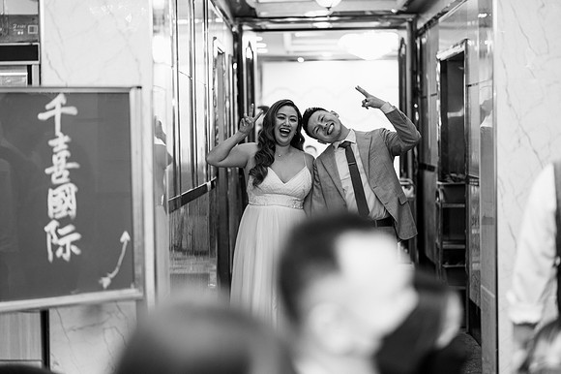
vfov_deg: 16.1
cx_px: 280
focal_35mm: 85
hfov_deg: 23.9
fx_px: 1324
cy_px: 187
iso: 320
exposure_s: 1/125
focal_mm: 85
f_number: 2
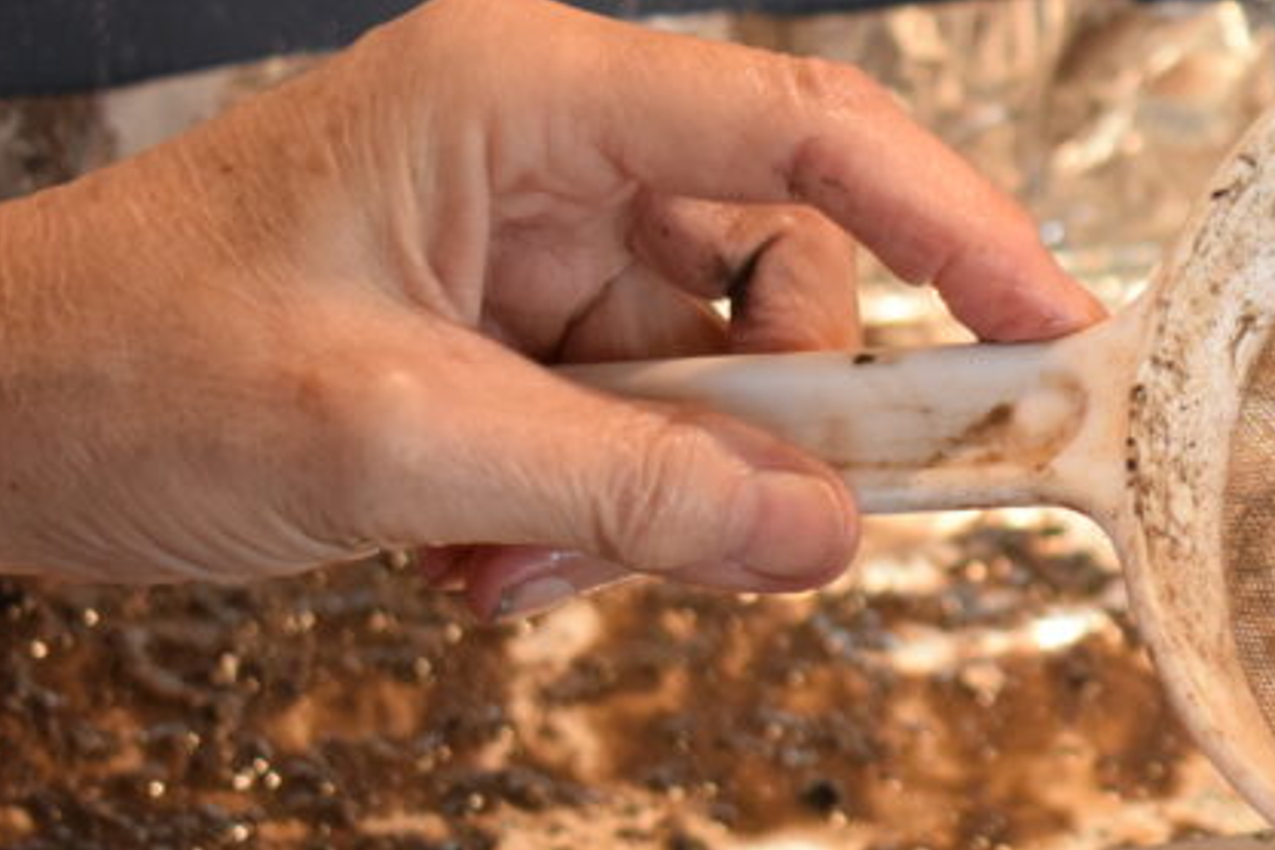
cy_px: 625
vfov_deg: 9.8
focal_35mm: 140
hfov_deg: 14.2
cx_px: 1529
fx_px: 4958
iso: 2000
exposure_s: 1/60
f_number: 4.8
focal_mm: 38
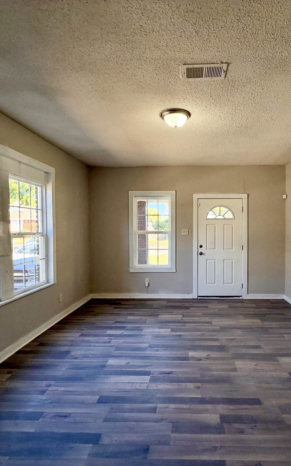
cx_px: 179
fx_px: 254
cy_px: 235
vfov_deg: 85.1
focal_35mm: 20
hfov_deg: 59.0
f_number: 2.2
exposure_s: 1/120
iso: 160
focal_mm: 2.22
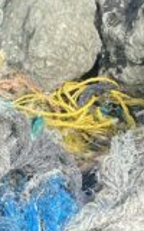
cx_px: 82
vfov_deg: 11.9
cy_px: 100
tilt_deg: -63.0
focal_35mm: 176
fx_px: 1105
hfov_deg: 7.5
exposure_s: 1/1218
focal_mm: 4.25
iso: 32
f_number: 1.8
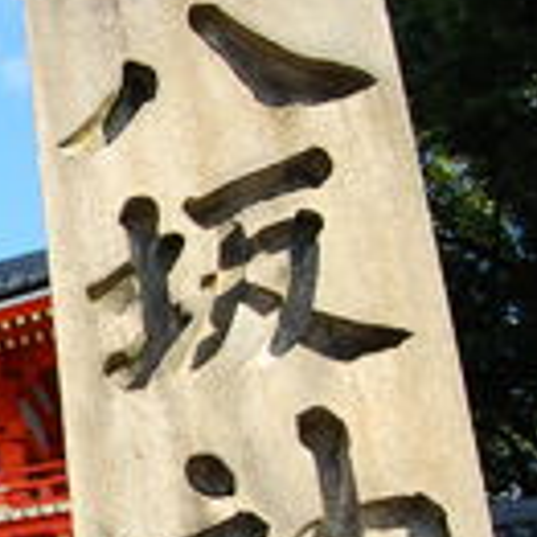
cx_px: -394
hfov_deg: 17.3
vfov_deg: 20.1
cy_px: 523
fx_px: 1474
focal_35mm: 84
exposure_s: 1/200
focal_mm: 18
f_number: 7.1
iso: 200
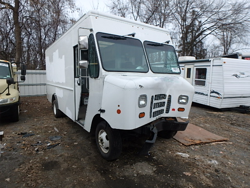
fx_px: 152
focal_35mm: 21
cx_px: 125
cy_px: 94
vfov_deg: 63.4
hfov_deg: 79.0
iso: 125
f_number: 3.5
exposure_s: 1/640
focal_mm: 3.7
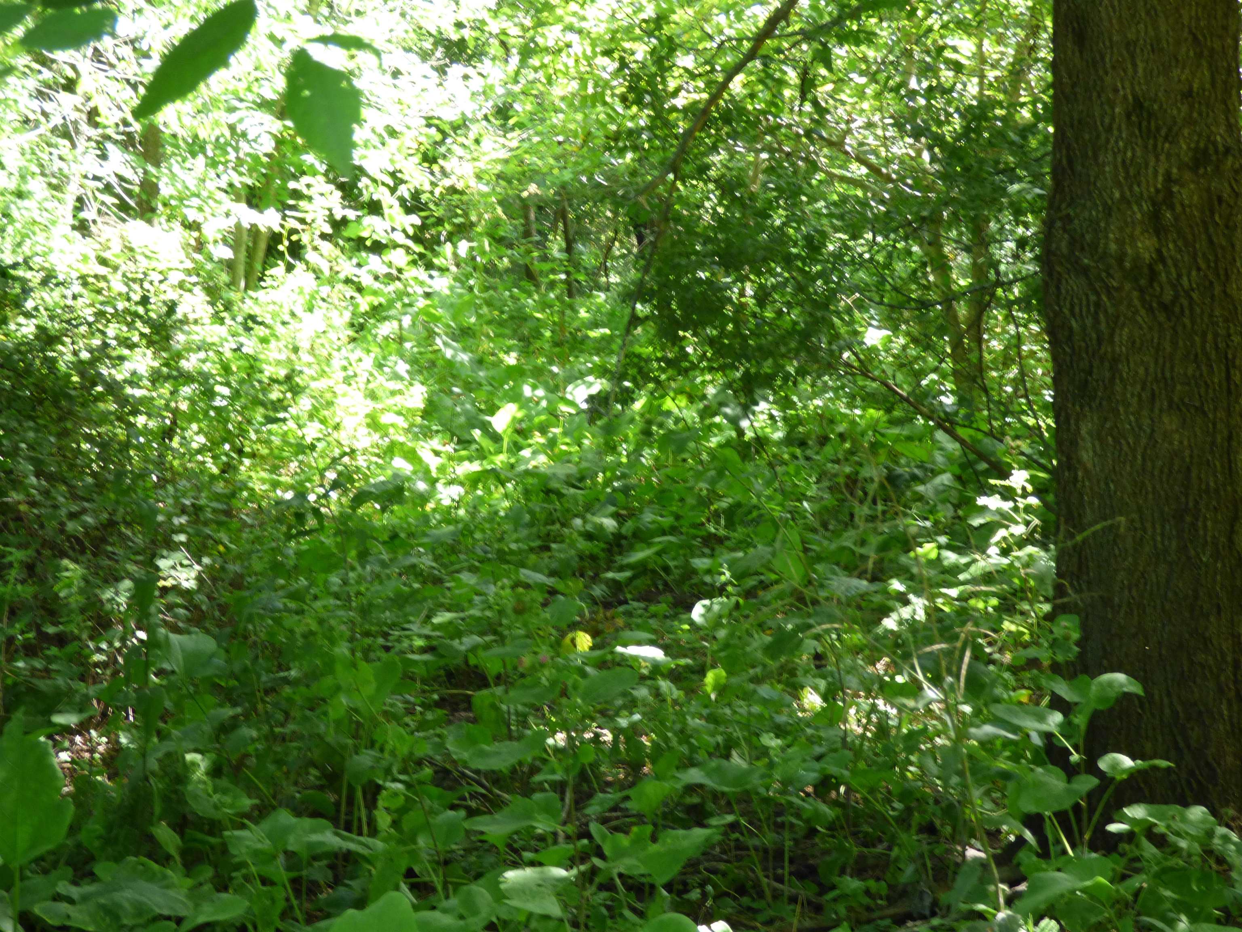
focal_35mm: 75
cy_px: 466
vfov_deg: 19.6
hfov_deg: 26.0
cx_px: 621
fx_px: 2691
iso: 320
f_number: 4.4
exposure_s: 1/60
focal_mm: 13.52
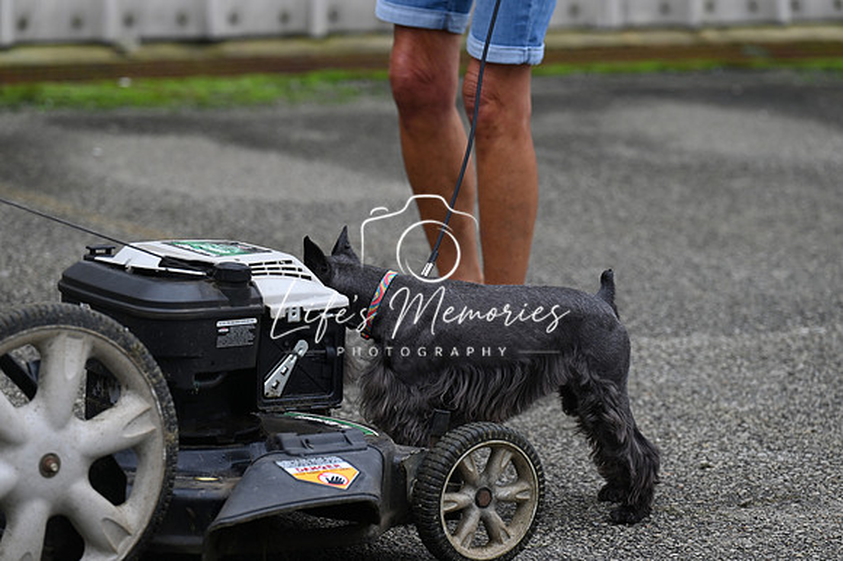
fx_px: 4680
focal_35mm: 200
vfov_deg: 6.9
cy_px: 280
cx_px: 422
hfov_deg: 10.3
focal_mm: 200
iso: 400
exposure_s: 1/1000
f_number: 5
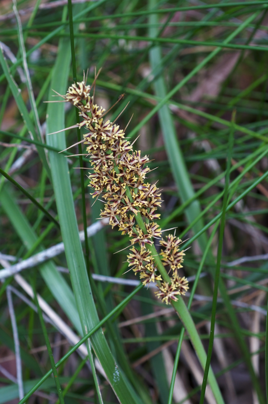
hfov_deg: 15.2
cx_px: 134
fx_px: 1007
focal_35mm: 90
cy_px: 202
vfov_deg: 22.6
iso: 400
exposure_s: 1/100
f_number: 6.3
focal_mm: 60
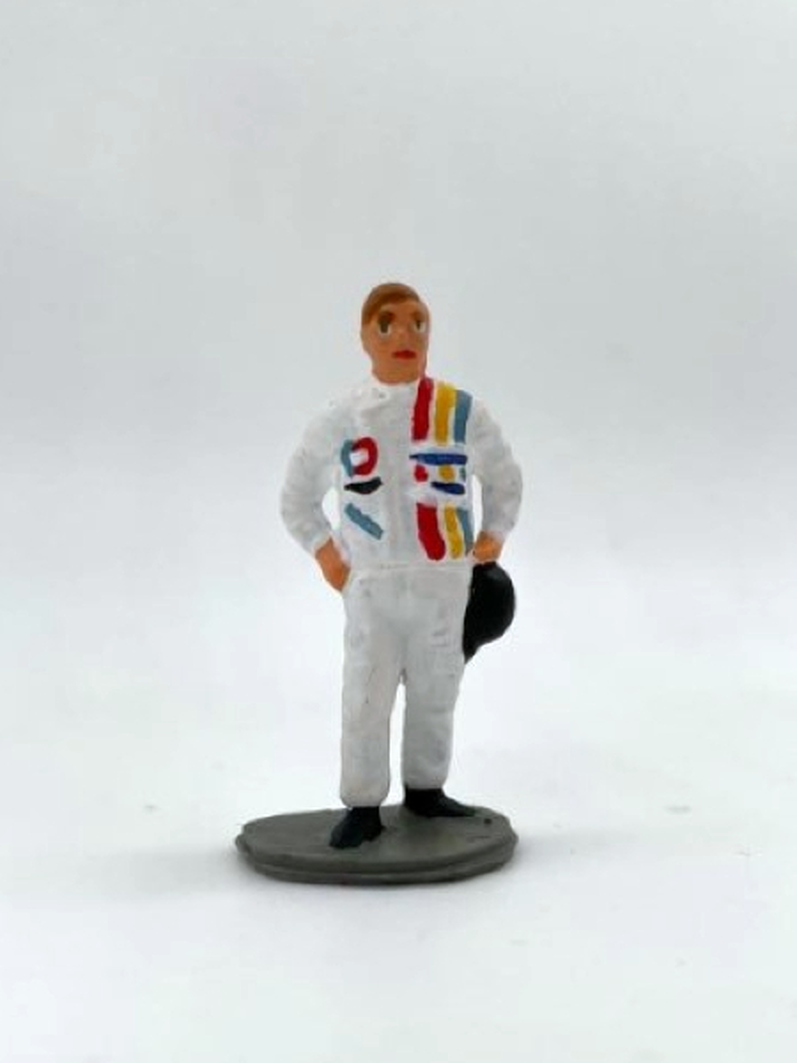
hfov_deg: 53.1
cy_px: 532
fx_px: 798
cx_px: 398
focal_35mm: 26
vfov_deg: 67.3
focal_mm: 4.2
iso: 32
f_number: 1.6
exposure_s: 1/272
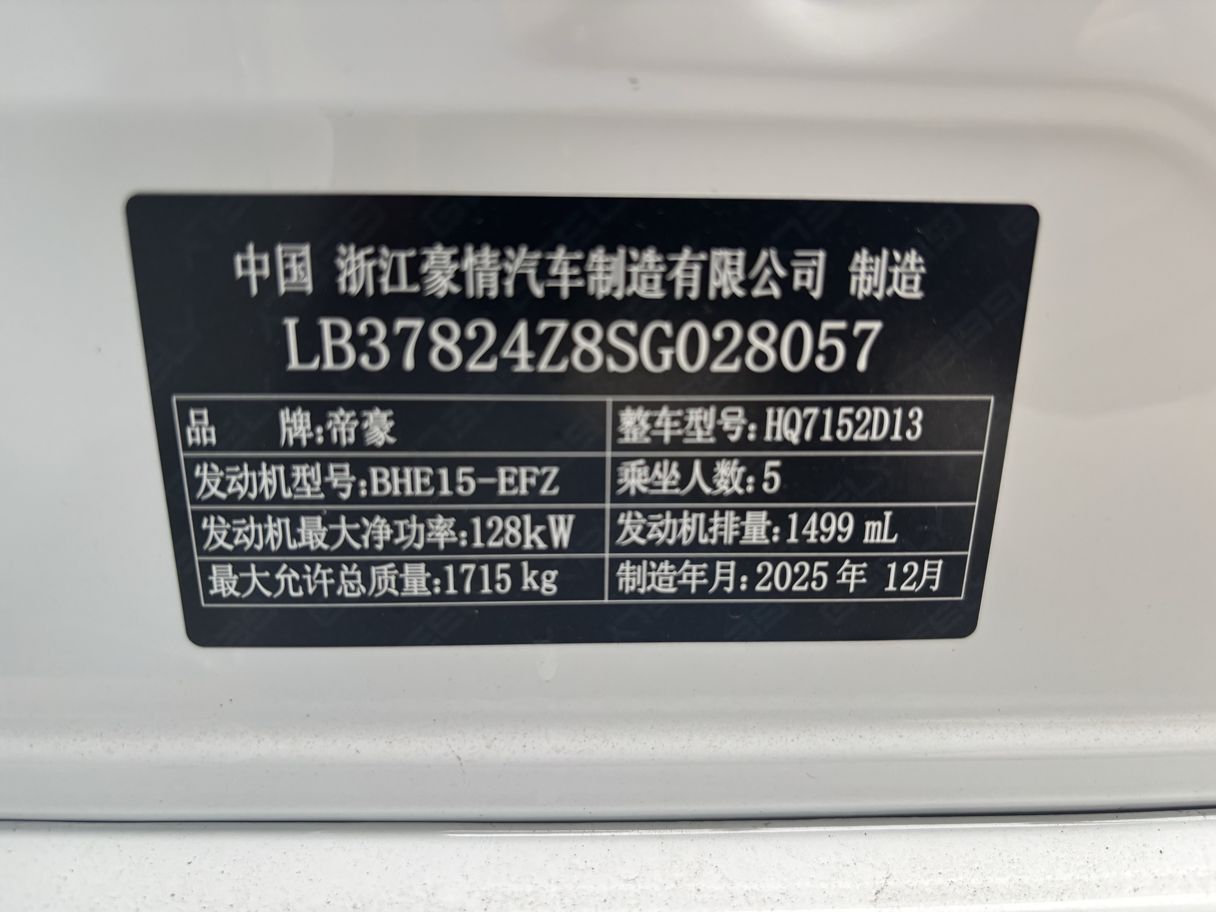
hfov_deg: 67.3
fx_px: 913
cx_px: 608
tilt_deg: -19.9
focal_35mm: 26
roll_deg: -0.4
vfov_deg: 53.1
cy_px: 456
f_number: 1.6
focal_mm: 5.96
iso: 160
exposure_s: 1/60
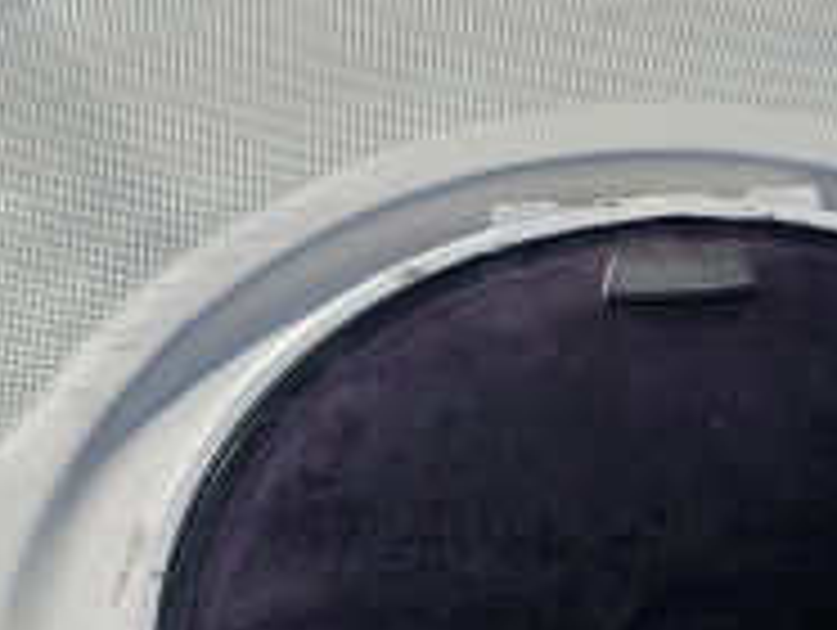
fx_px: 1646
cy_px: 565
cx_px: 644
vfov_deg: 21.2
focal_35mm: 68
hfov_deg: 28.1
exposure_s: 1/1606
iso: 10
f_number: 1.7
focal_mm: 6.3
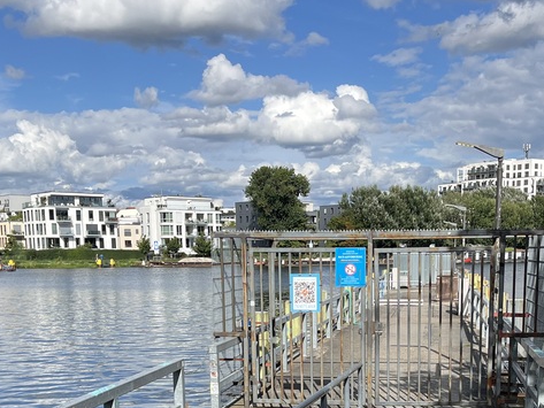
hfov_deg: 34.8
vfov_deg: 25.3
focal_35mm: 55
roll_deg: -0.2
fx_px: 865
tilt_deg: -10.5
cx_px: 336
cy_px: 410
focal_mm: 5.1
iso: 50
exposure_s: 1/4016
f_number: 1.6
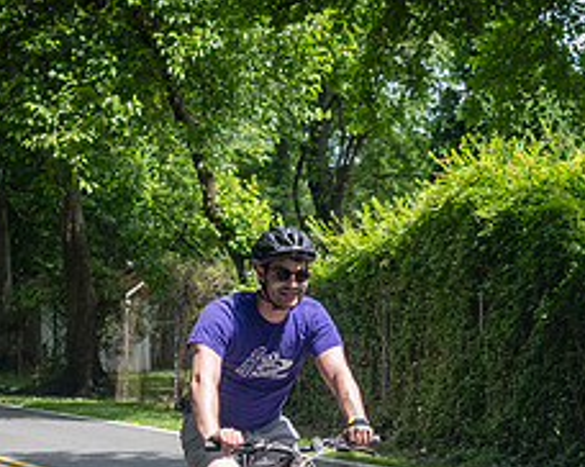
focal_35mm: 141
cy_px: 503
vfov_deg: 10.8
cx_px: 338
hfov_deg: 13.7
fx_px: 2439
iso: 200
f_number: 4
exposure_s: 1/1000
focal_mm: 35
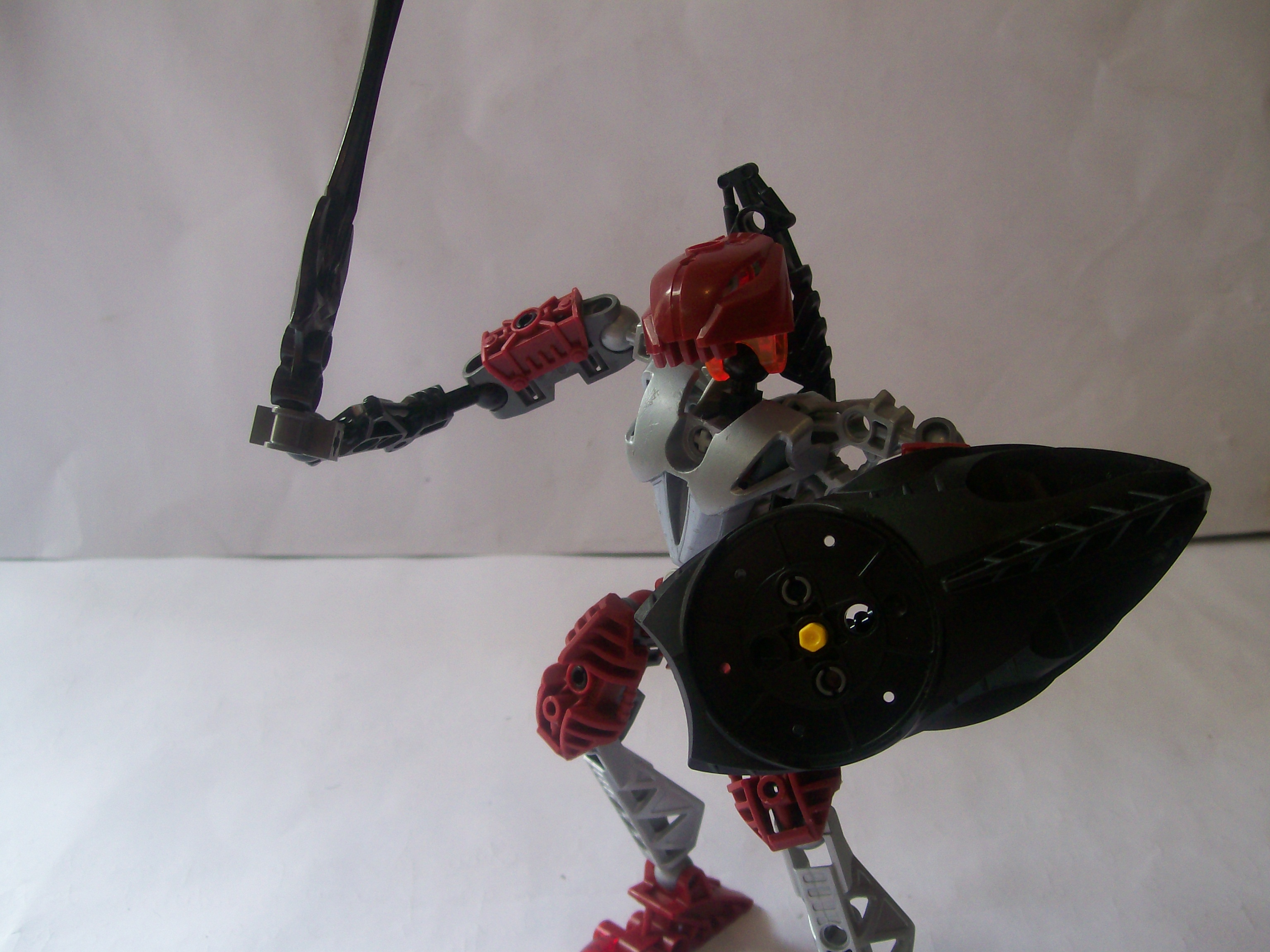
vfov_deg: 39.7
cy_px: 476
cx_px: 635
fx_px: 1321
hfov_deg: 51.4
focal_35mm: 36
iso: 80
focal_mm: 6
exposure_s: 1/61.5
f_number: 2.7
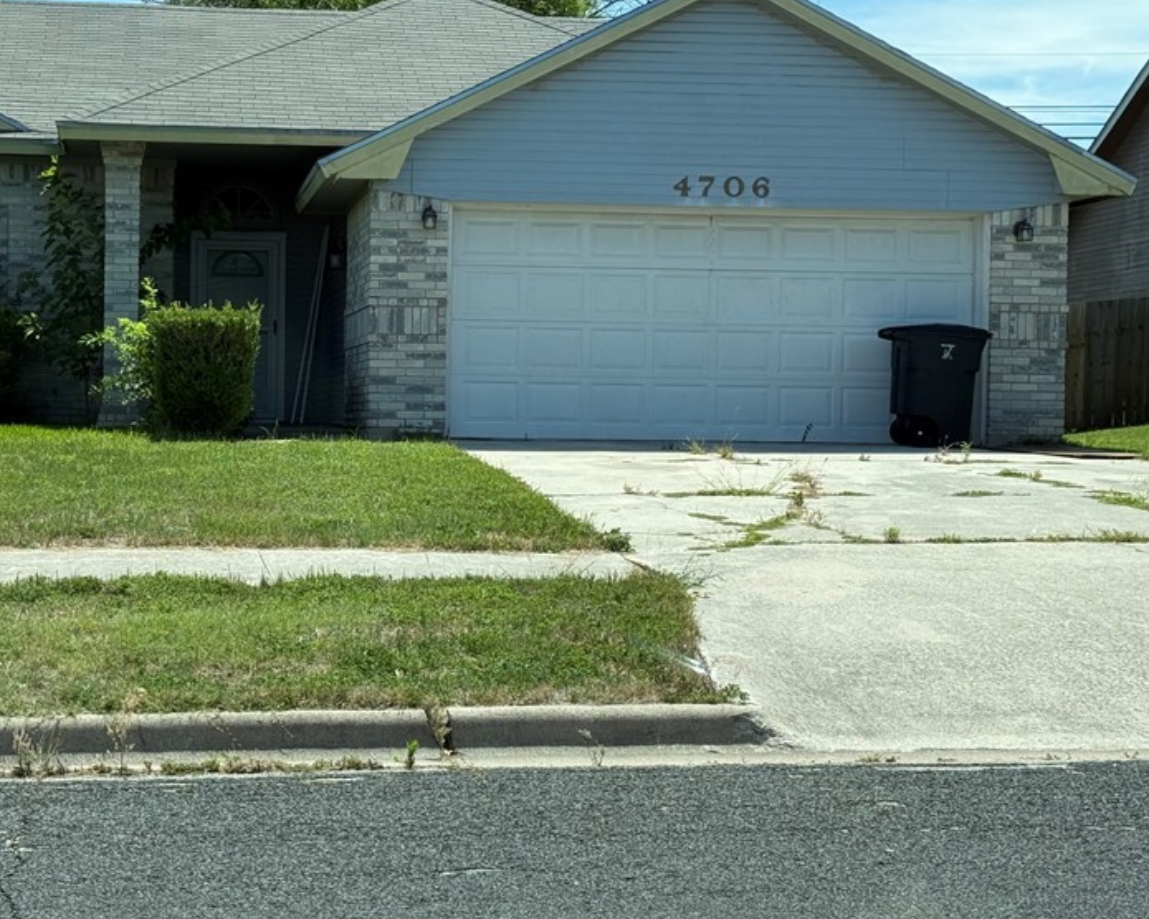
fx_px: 2346
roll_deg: -0.8
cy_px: 417
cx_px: 397
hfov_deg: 27.4
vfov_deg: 22.2
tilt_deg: +0.5
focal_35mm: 69
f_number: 1.78
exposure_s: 1/3226
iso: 64
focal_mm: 6.76
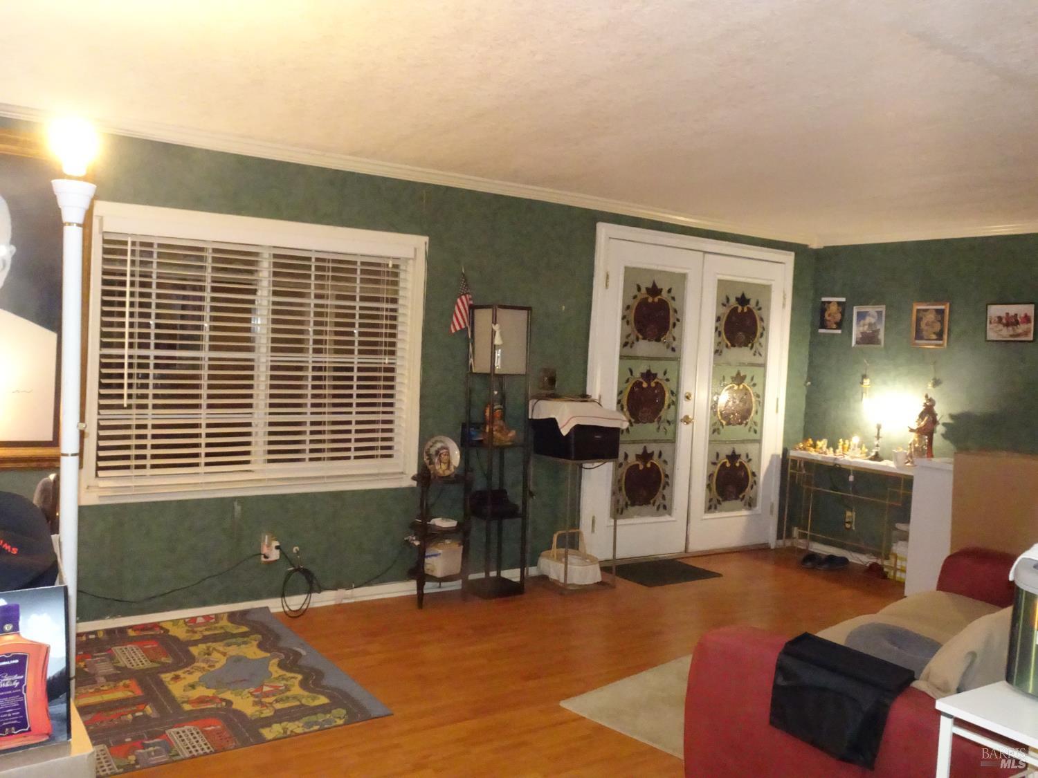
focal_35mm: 29
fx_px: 870
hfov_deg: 61.7
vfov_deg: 48.2
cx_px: 519
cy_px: 389
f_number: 3.5
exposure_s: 1/30
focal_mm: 4.92
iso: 2000
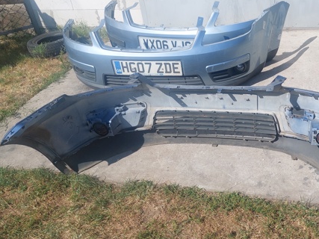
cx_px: 221
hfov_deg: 50.1
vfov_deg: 38.9
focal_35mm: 36
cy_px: 169
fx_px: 332
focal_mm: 5.23
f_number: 1.8
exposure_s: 1/1823
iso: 40
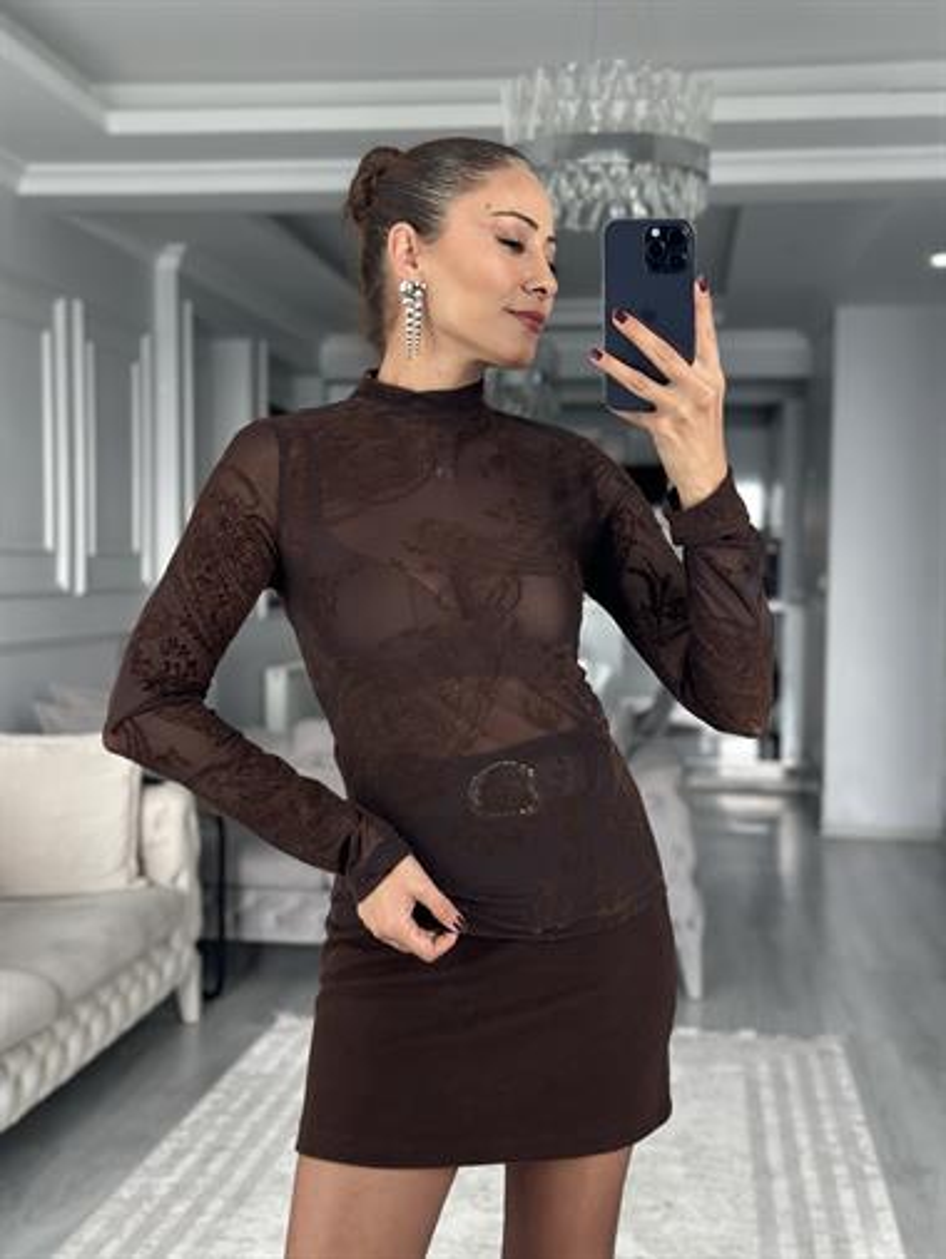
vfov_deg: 39.6
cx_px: 473
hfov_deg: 30.3
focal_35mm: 48
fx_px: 1748
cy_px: 630
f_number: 1.78
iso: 125
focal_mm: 6.86
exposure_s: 1/80
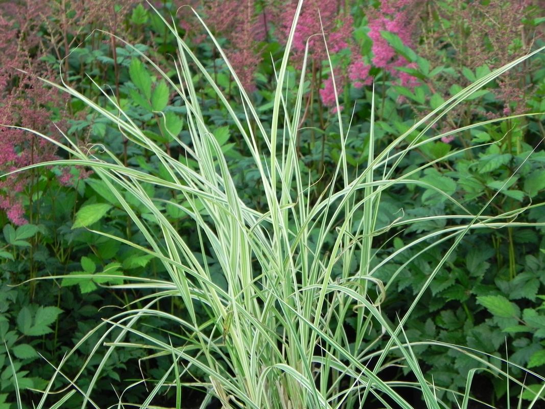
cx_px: 272
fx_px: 3337
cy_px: 204
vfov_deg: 7.0
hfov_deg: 9.3
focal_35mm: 212
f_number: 5
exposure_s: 1/60
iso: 160
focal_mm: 37.7
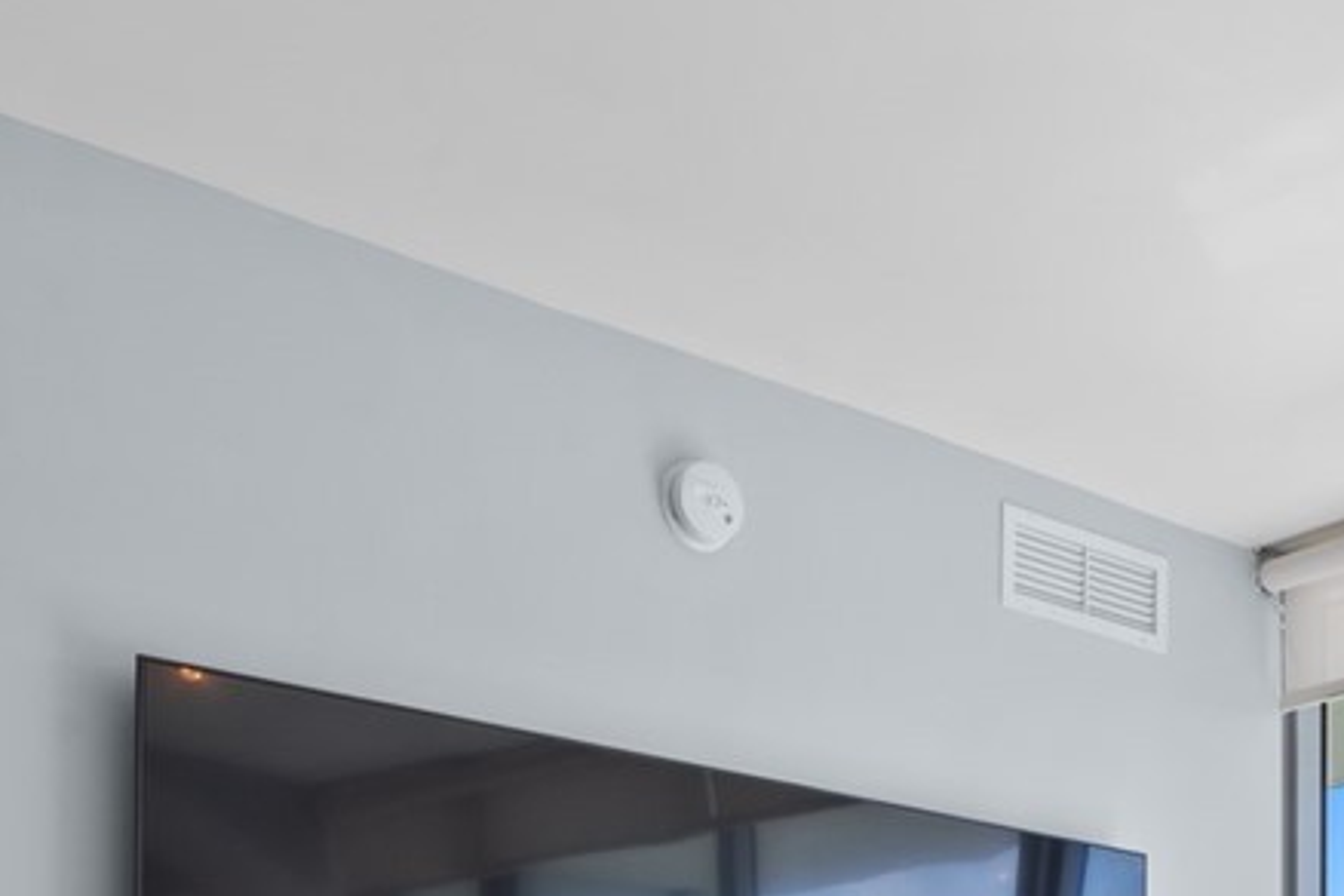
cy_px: 1307
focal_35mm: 64
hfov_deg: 30.0
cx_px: 1224
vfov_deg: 18.9
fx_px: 2387
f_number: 14
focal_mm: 16.5
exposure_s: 1/15
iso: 250
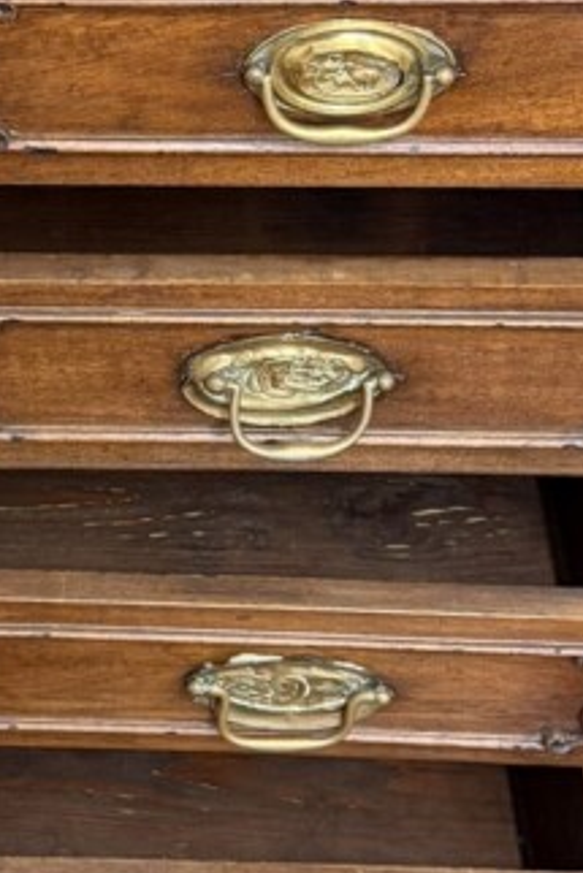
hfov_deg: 14.3
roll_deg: -1.2
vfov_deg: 21.7
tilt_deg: -44.6
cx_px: -106
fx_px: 2257
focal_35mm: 93
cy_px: 201
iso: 320
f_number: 1.78
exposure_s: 1/50
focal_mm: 6.76
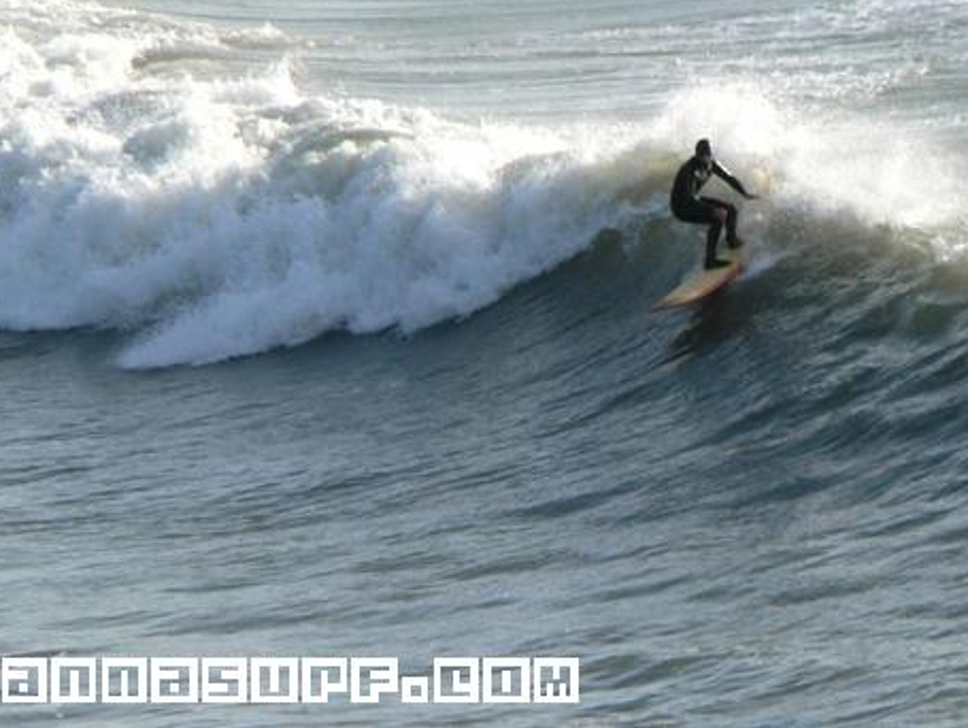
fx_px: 14581
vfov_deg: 2.9
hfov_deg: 3.8
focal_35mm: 521
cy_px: 292
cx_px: 520
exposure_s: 1/500
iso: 80
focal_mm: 72
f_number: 4.5
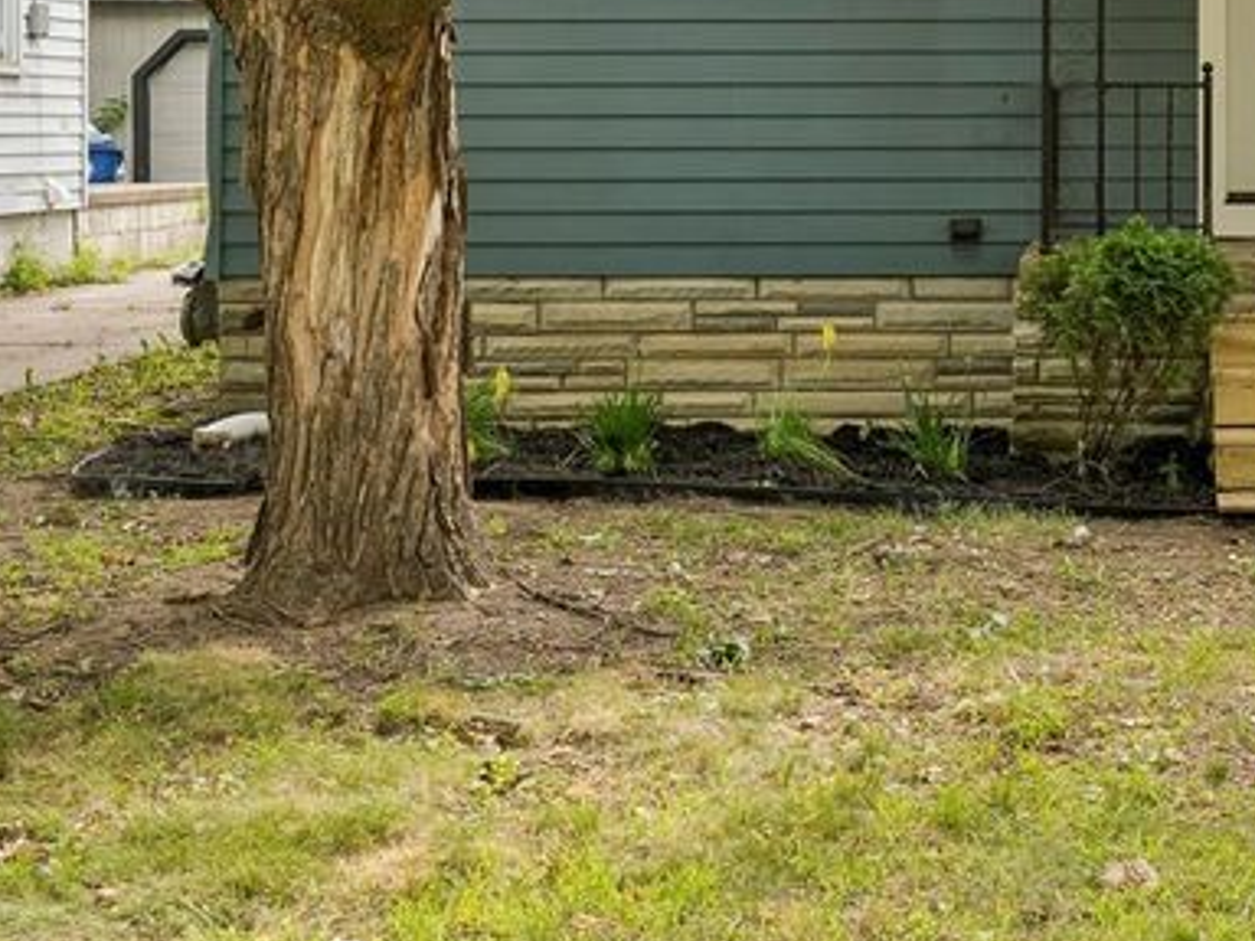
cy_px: -87
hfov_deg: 24.2
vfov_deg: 18.4
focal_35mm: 77
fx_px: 2792
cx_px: 1252
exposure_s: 1/13
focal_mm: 30
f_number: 11
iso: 200
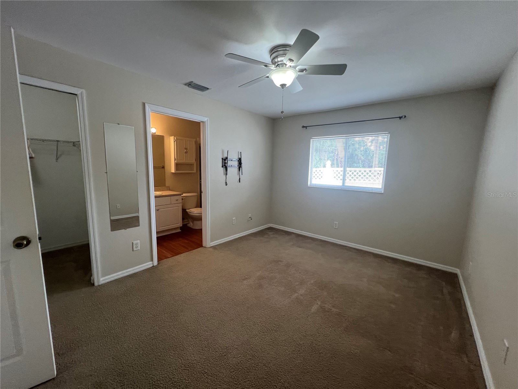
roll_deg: -1.4
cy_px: 194
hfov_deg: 106.2
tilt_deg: -4.9
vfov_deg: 89.9
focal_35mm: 13
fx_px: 195
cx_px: 259
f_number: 1.8
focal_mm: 1.57
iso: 125
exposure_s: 1/120
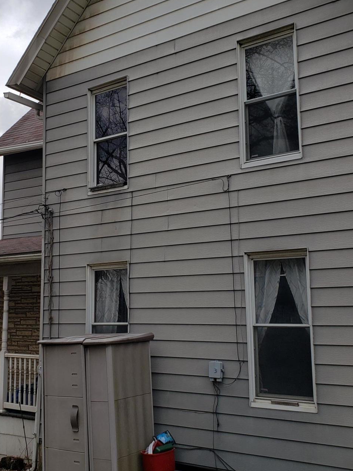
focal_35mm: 41
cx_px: 120
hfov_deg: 34.8
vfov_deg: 45.8
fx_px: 557
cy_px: 226
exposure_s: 1/1273
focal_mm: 4.3
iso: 50
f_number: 2.4
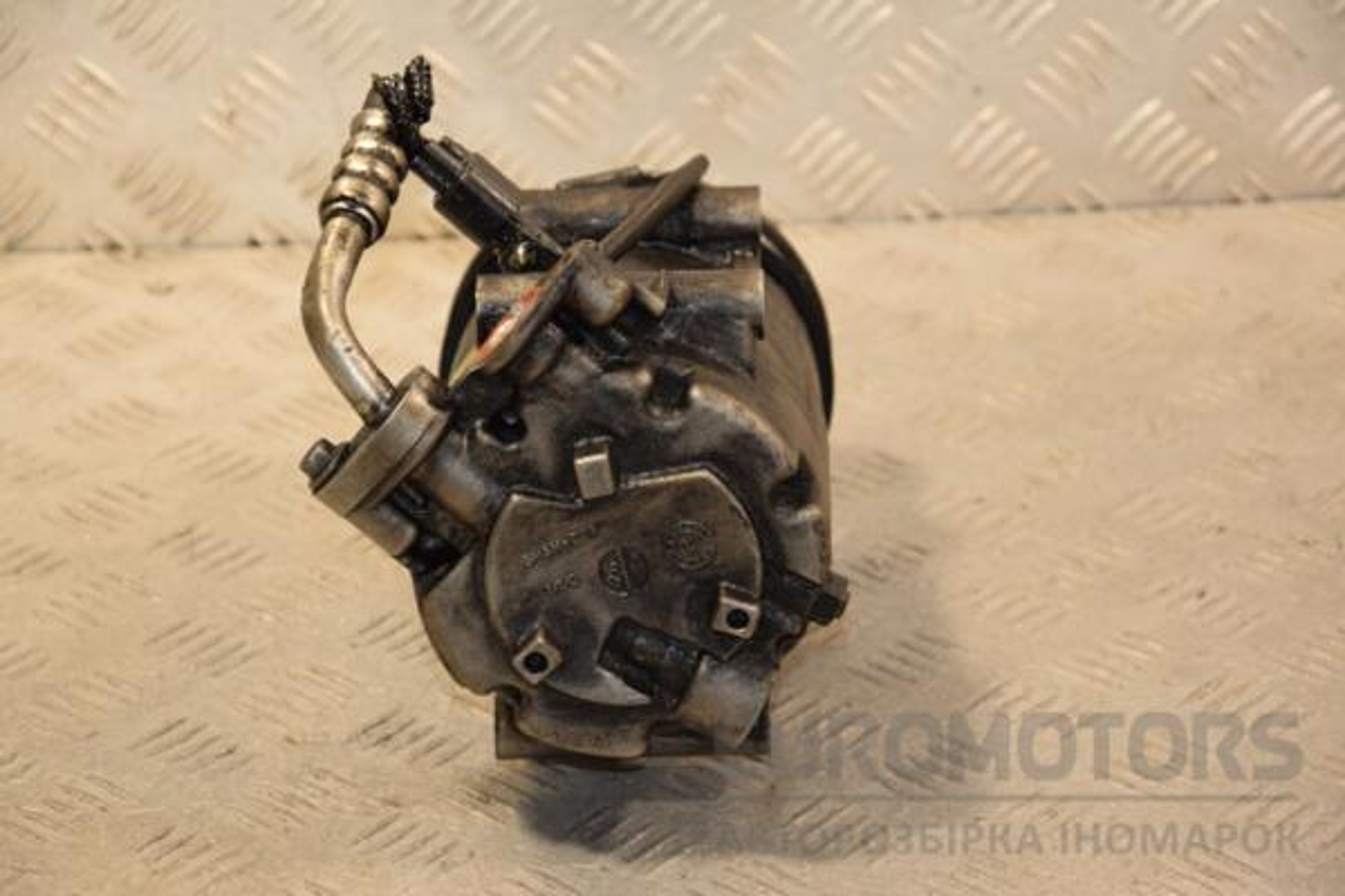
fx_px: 4203
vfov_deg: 12.2
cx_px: 672
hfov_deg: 18.2
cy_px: 448
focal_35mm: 112
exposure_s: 1/160
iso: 800
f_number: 5.3
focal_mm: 75
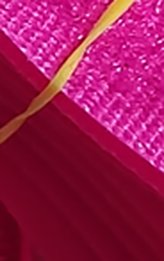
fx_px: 2372
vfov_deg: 6.3
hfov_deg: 4.0
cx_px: -31
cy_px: 157
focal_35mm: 332
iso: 2053
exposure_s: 1/50
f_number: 1.9
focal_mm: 5.52
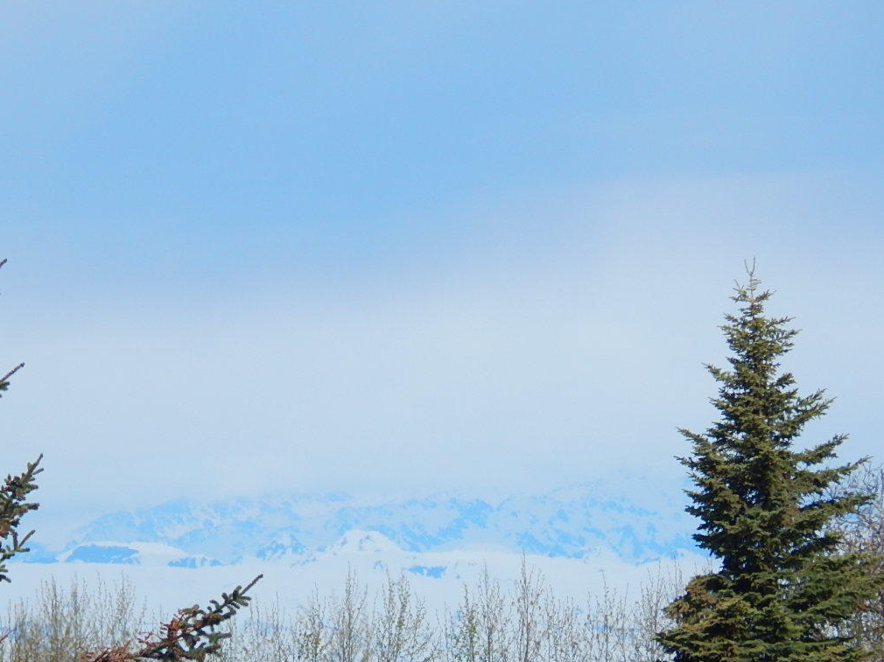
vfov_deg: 1.9
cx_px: 298
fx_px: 19940
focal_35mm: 781
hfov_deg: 2.5
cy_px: 432
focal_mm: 88.6
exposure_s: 1/800
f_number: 5.8
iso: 125
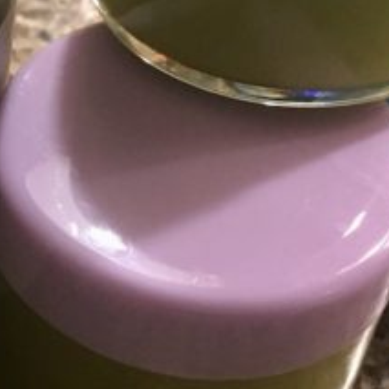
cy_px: 170
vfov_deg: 14.2
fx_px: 1564
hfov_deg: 13.4
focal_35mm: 123
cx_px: -199
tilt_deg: -46.4
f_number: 2.2
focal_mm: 4.15
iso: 200
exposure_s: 1/24
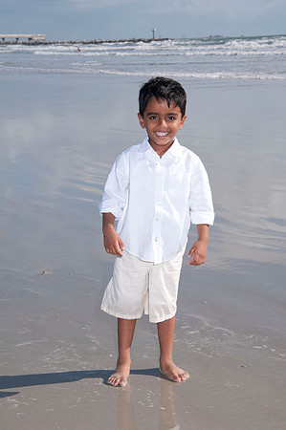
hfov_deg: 15.7
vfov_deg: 23.4
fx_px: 1039
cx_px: 143
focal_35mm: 87
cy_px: 215
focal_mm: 58
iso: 100
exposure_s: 1/250
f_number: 11
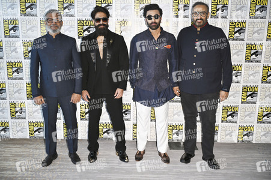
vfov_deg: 37.8
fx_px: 263
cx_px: 136
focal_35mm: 35
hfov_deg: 54.5
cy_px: 90
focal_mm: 35
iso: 1250
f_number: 4
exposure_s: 1/250
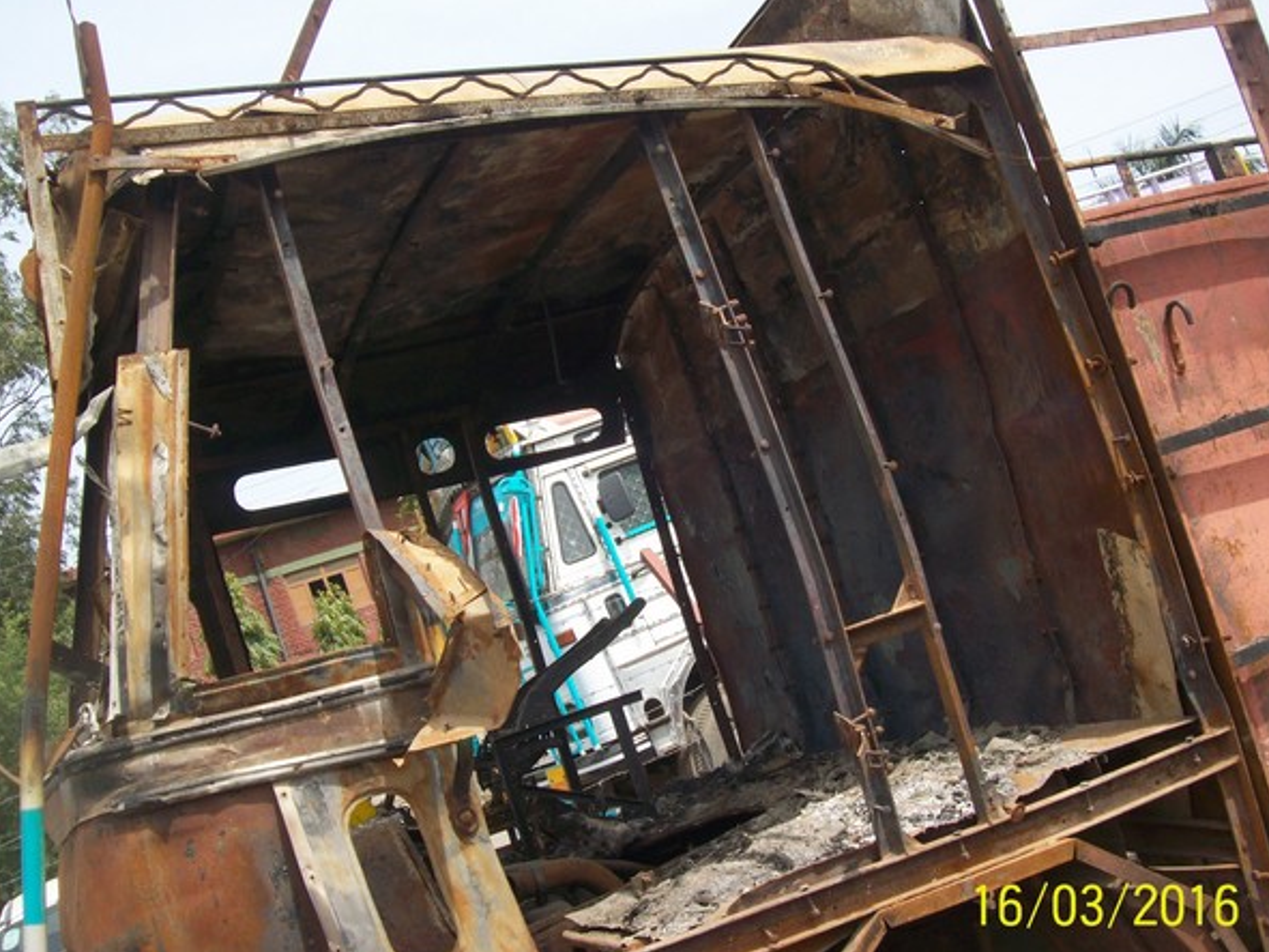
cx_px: 651
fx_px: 1429
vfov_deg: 36.8
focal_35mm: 39
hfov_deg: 47.9
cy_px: 490
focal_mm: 6
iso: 80
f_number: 4.8
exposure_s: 1/264
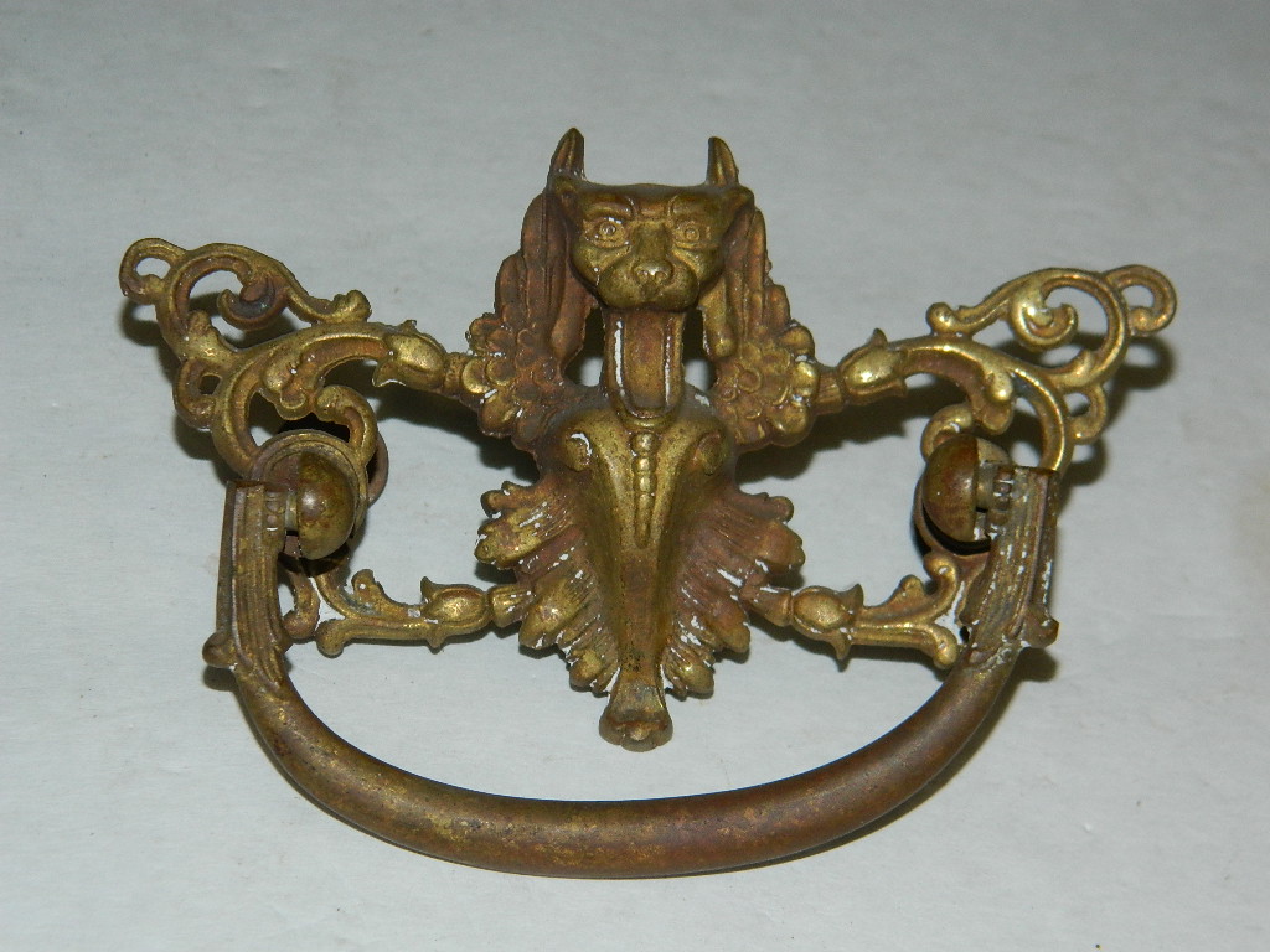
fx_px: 3779
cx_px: 635
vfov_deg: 14.4
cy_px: 476
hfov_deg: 19.1
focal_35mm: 103
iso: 200
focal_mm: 18.6
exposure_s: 1/60
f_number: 4.5
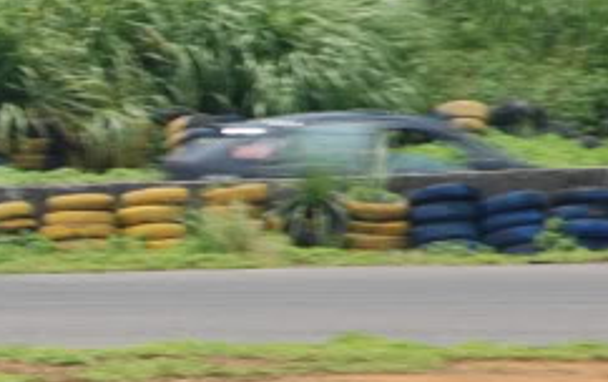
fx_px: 13410
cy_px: 187
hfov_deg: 2.6
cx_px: -619
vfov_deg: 1.6
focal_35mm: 808
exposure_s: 1/125
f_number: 11
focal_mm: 125
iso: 100
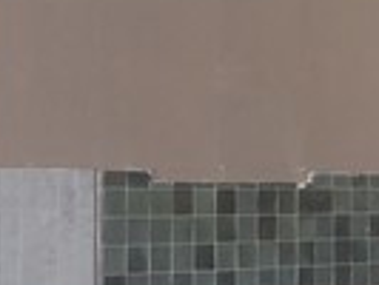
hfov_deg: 8.4
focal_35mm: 208
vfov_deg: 7.2
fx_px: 2279
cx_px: 1026
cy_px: 140
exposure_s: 1/60
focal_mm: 4.71
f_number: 1.7
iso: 153
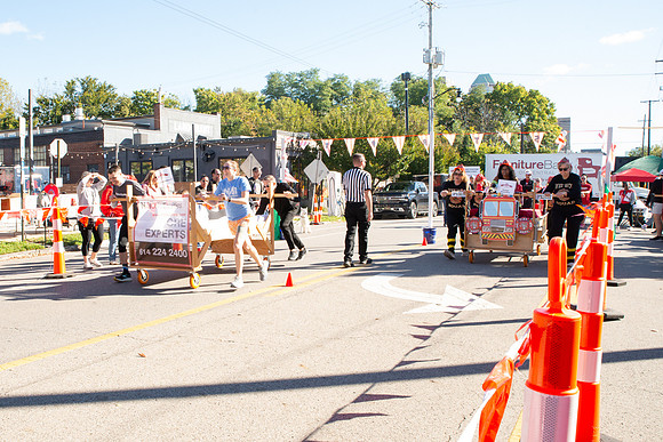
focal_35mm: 32
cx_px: 246
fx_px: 598
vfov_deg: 40.6
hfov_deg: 57.3
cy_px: 235
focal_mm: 24
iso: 800
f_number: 11
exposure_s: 1/200
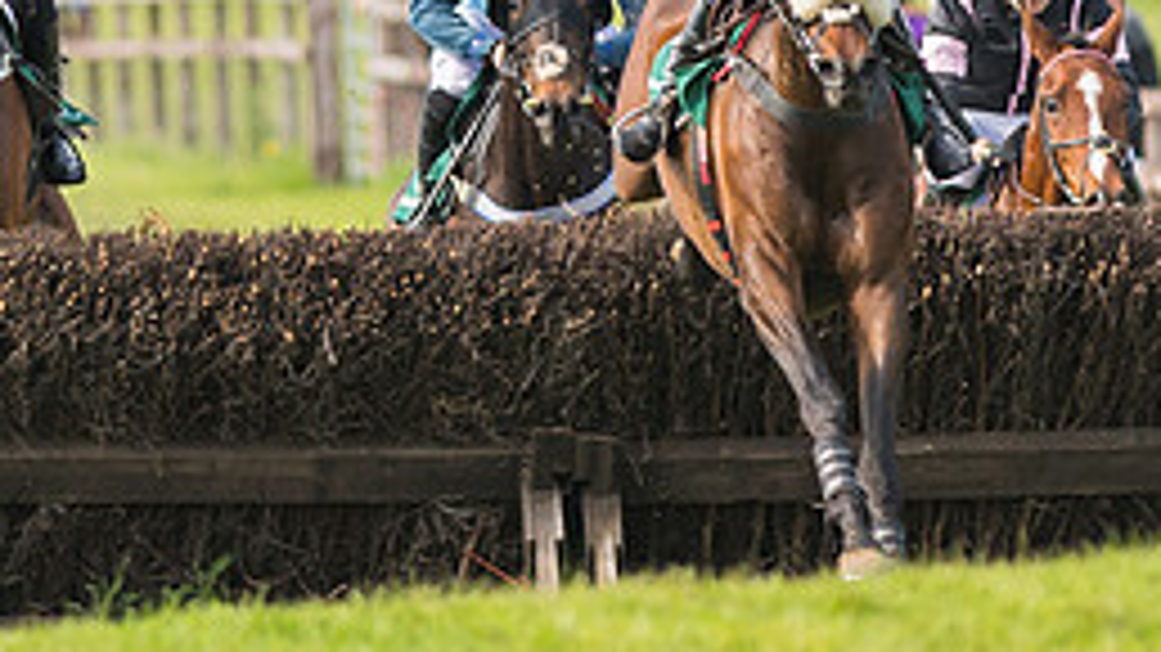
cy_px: -296
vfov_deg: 0.9
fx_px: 40412
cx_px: 324
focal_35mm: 1313
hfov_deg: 1.6
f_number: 5
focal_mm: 300
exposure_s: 1/2500
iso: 400
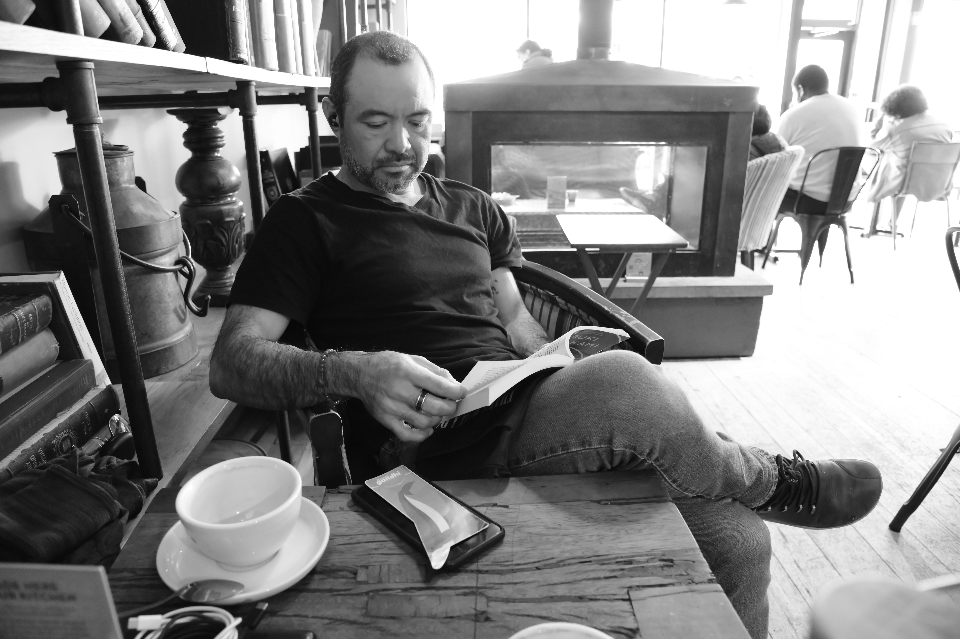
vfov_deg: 53.1
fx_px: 640
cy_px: 320
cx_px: 480
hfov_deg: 73.8
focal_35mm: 24
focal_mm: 24
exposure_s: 1/30
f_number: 5.6
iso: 6400
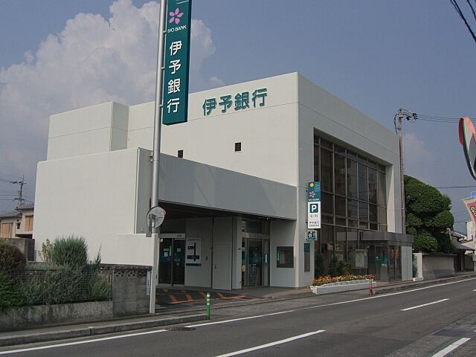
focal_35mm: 38
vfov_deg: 37.7
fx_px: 523
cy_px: 178
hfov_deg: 49.0
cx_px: 238
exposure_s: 1/400
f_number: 8
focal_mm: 7.9
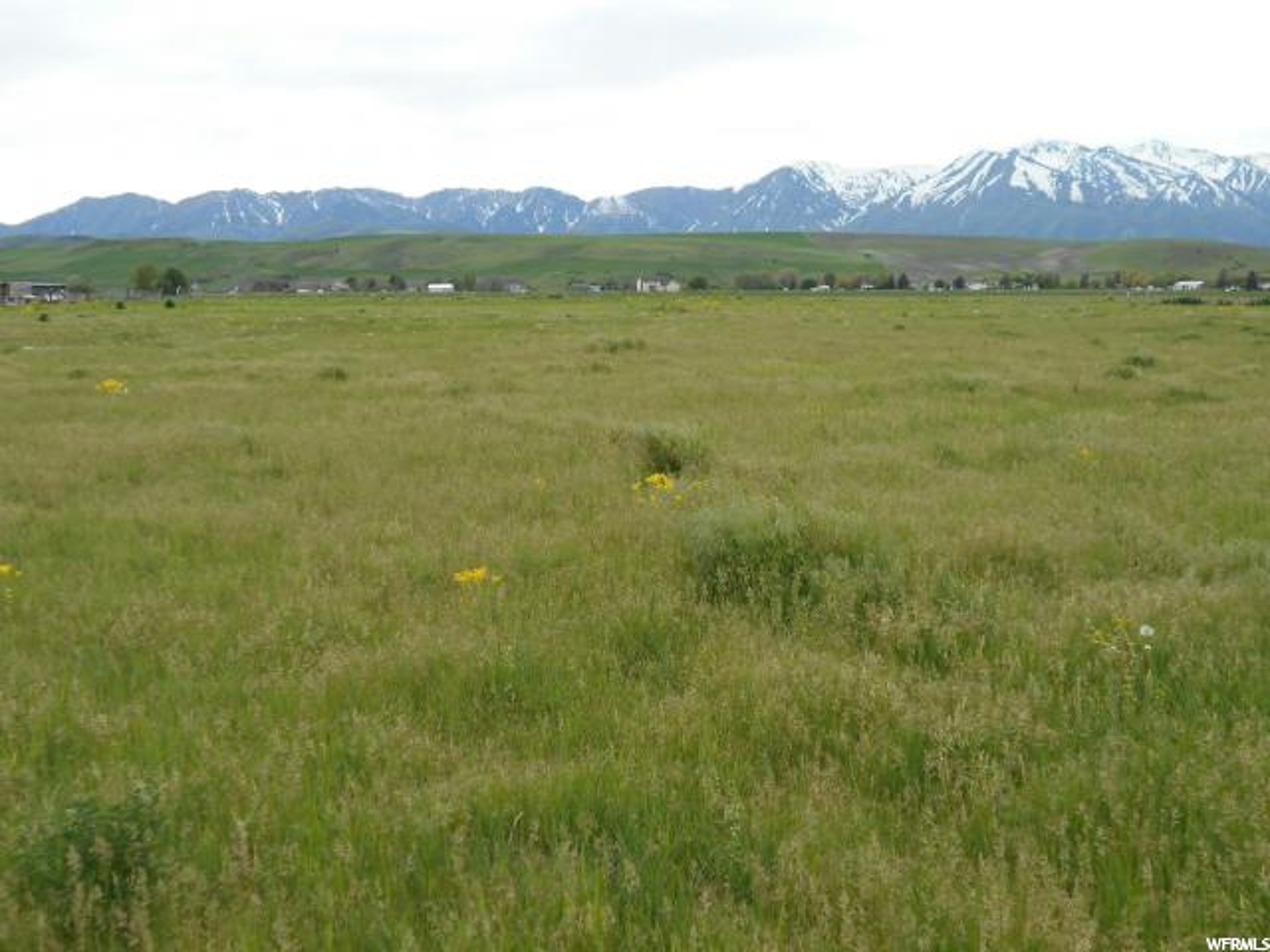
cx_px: 635
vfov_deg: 33.6
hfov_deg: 43.9
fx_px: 1578
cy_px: 476
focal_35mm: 43
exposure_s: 1/400
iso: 80
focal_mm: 7.7
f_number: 4.2
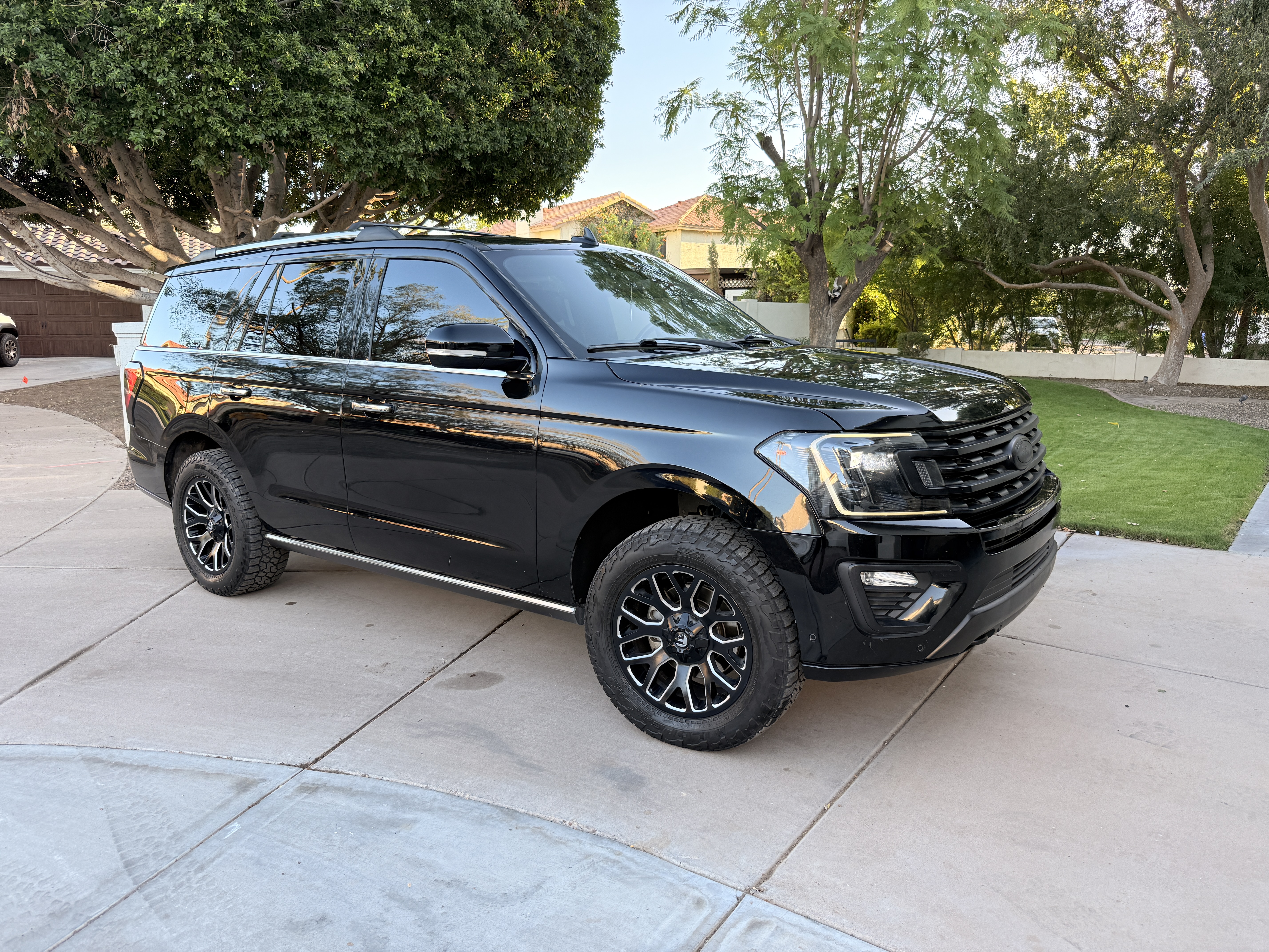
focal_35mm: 24
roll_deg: -1.0
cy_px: 476
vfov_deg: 56.8
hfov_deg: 71.6
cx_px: 634
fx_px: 880
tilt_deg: -9.4
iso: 100
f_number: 1.78
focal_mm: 6.76
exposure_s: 1/261
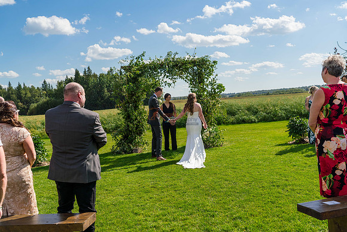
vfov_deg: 36.9
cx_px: 174
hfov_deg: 53.1
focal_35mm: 36
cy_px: 116
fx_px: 347
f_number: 4.5
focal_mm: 36
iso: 400
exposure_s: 1/3200
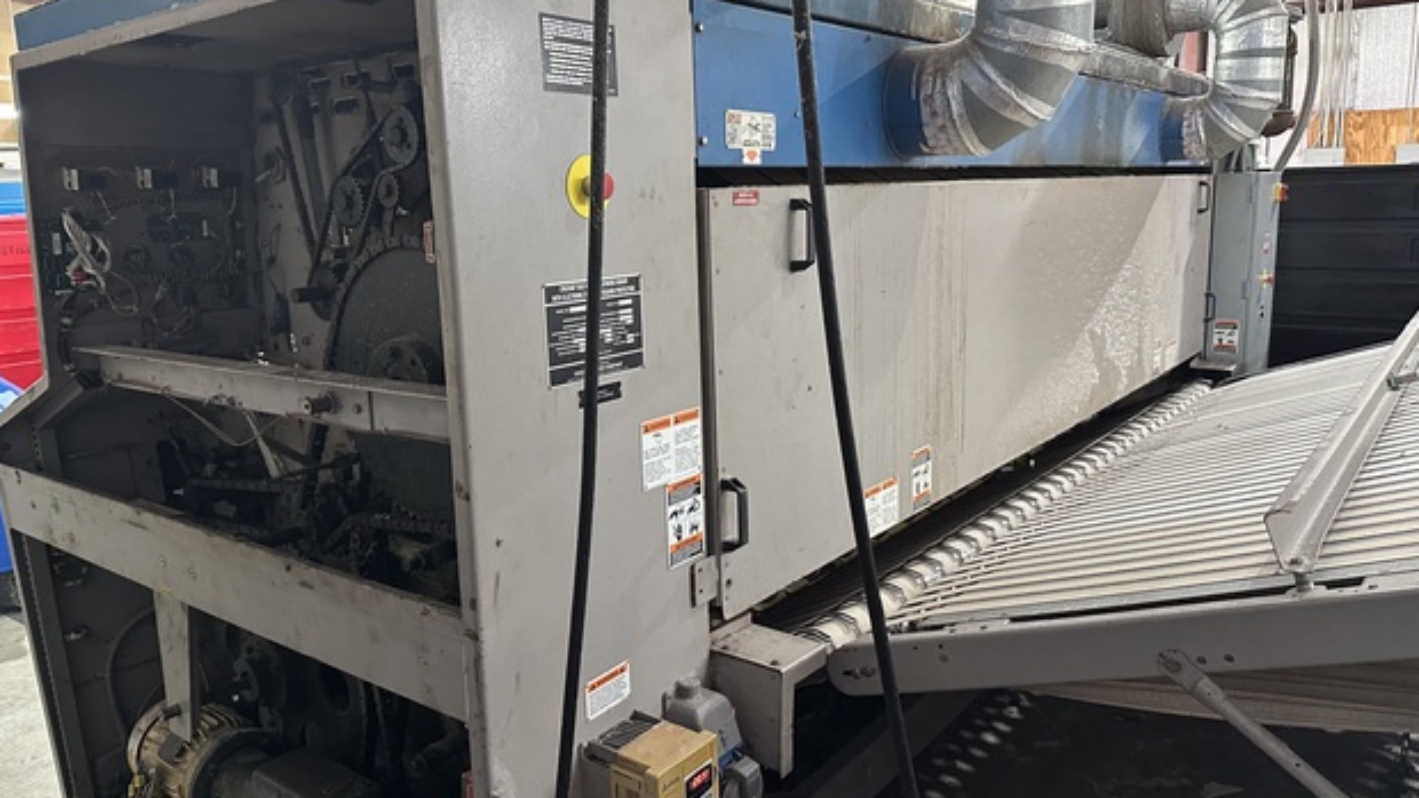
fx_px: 1016
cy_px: 375
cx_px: 689
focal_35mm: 27
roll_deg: +1.3
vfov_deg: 42.9
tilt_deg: -10.7
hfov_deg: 69.8
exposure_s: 1/60
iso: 400
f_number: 1.78
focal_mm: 6.86
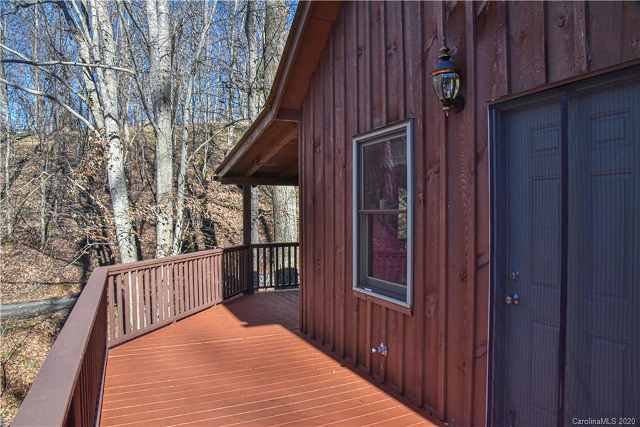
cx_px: 320
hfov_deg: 73.7
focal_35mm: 24
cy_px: 214
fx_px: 427
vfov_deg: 53.1
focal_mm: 24
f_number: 18
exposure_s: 1/320
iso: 4000
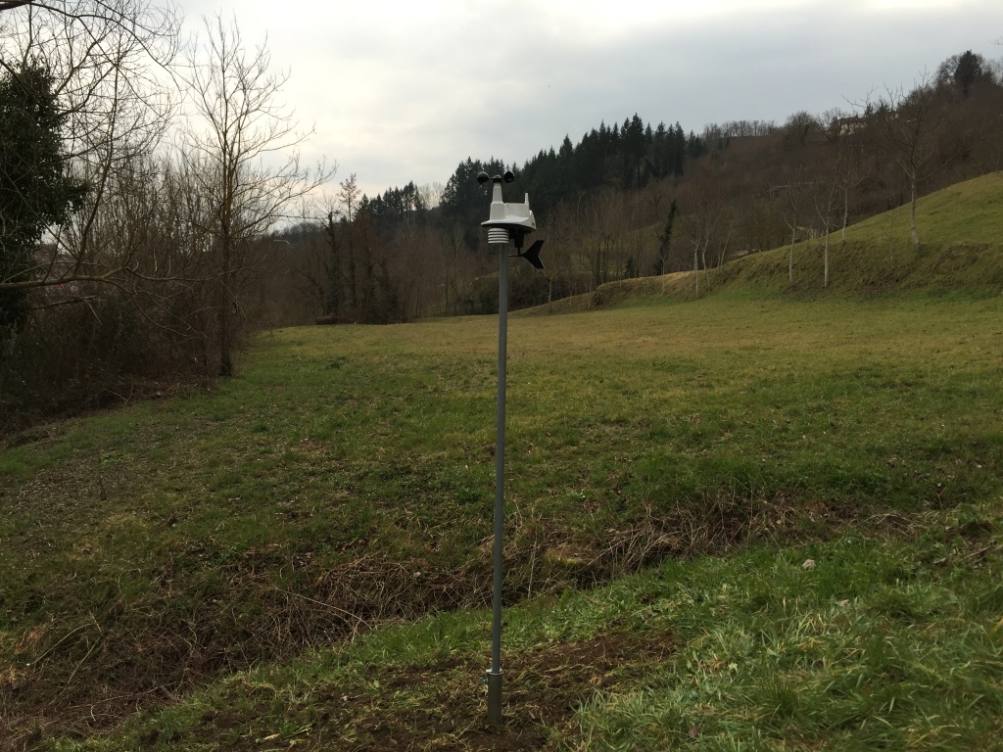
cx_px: 502
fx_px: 840
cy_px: 376
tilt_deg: -4.1
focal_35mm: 29
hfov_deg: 61.7
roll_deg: +0.6
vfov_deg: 48.2
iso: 32
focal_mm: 4.15
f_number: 2.2
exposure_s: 1/460
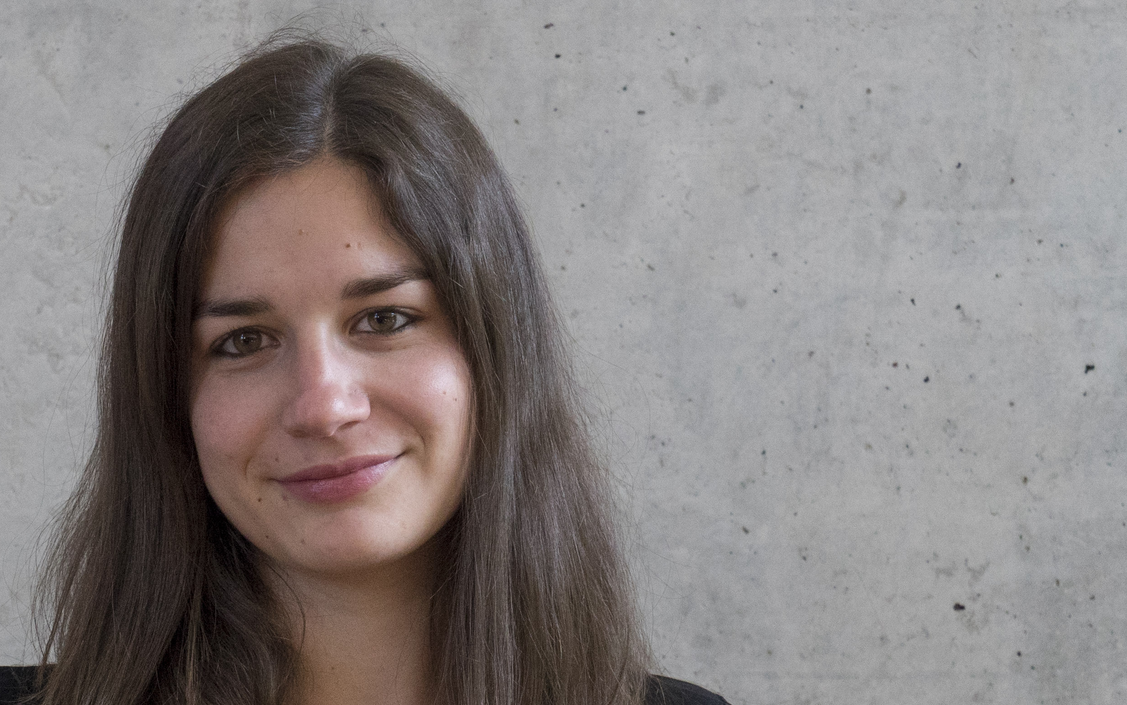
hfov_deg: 17.0
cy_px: 577
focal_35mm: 122
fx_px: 3747
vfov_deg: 10.7
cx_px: 328
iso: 10000
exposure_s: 1/250
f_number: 9
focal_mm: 70
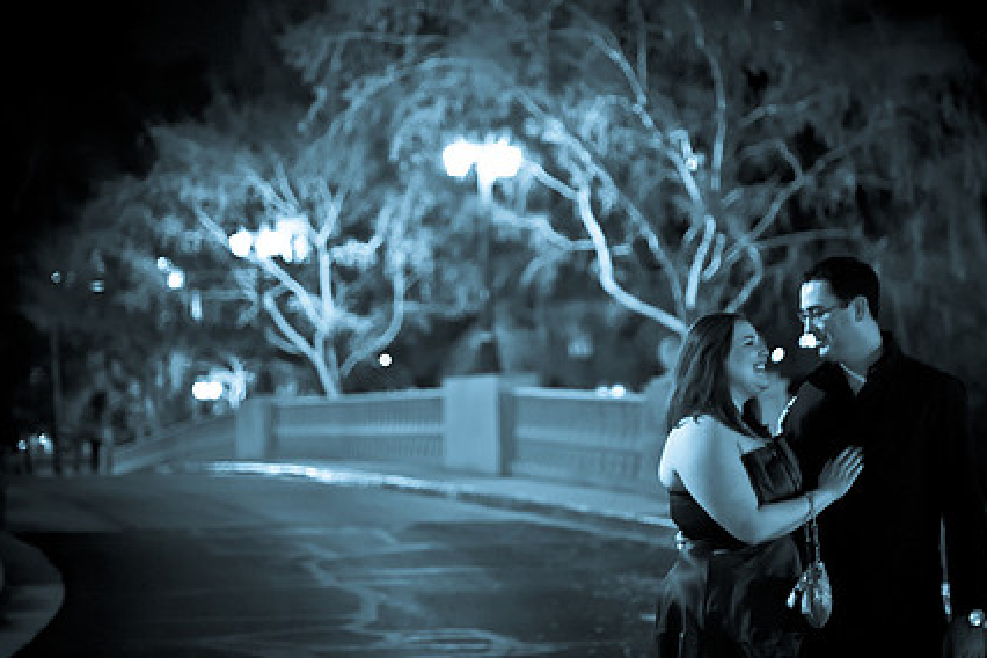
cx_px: 535
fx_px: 1864
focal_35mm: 68
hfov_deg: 29.6
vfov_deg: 20.0
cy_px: 236
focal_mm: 50
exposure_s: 1/80
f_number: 1.4
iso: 2500
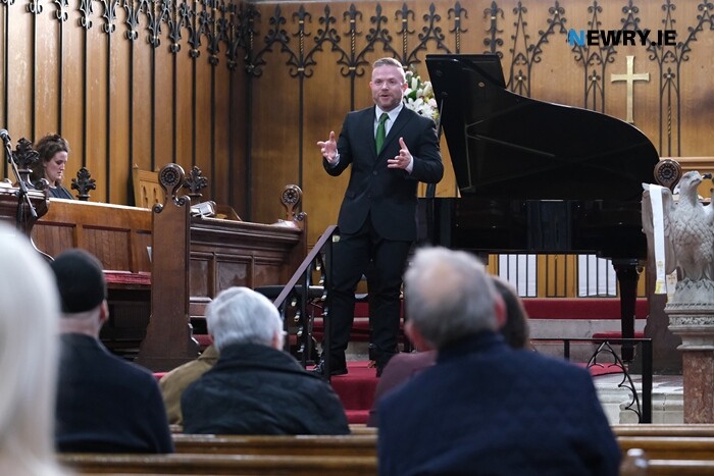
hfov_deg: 19.8
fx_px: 2043
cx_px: 357
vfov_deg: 13.3
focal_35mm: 103
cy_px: 238
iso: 3200
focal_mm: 68.7
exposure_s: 1/125
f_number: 2.8
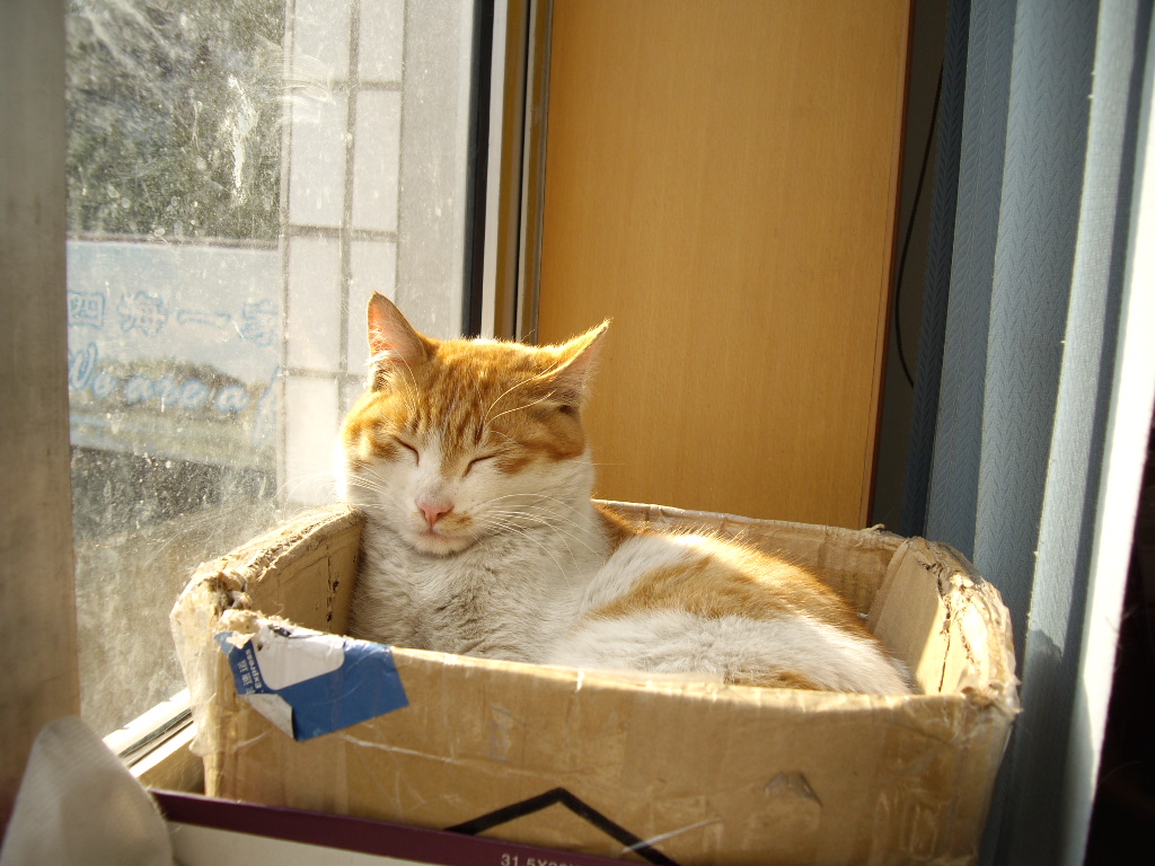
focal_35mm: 38
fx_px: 1268
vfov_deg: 37.7
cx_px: 578
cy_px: 433
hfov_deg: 49.0
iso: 64
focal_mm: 7.9
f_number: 2.8
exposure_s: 1/160
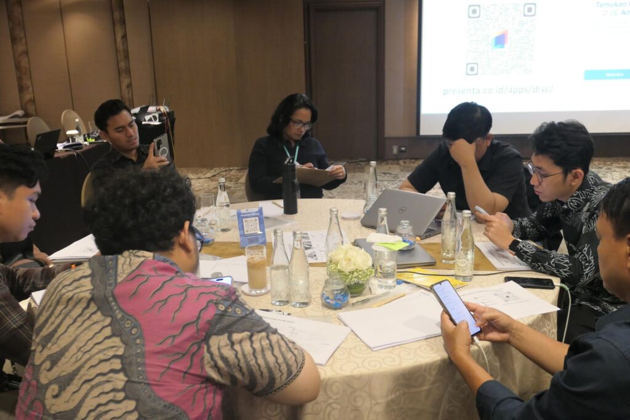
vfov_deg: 38.9
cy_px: 210
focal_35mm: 34
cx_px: 315
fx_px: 595
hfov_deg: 55.8
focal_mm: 12.6
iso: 1600
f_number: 2.8
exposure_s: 1/80
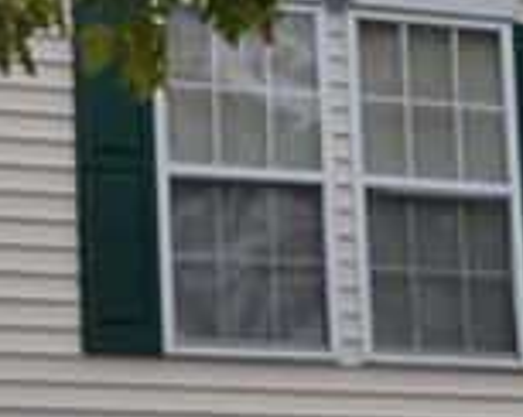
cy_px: 205
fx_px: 3494
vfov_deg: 6.8
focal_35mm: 226
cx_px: 622
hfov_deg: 8.5
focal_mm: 24
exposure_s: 1/125
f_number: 5.6
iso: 100
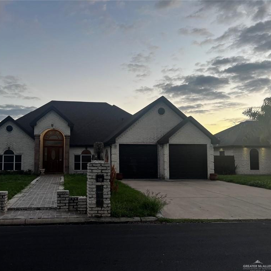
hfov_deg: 51.7
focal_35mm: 31
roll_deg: -0.2
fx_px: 275
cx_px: 93
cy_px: 137
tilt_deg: +4.4
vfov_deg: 52.5
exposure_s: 1/121
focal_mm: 5.7
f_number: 1.5
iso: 50
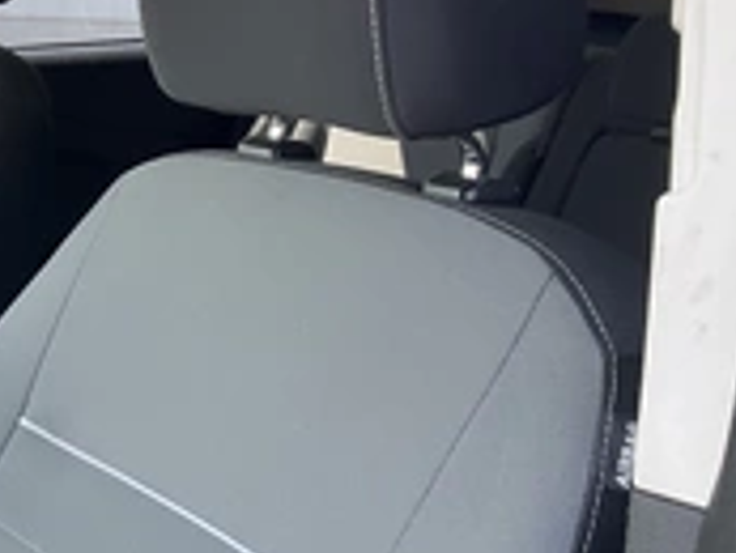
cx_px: -81
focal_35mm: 67
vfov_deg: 22.0
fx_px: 1426
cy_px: 294
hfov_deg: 26.6
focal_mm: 3
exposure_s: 1/180
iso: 25
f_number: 1.8
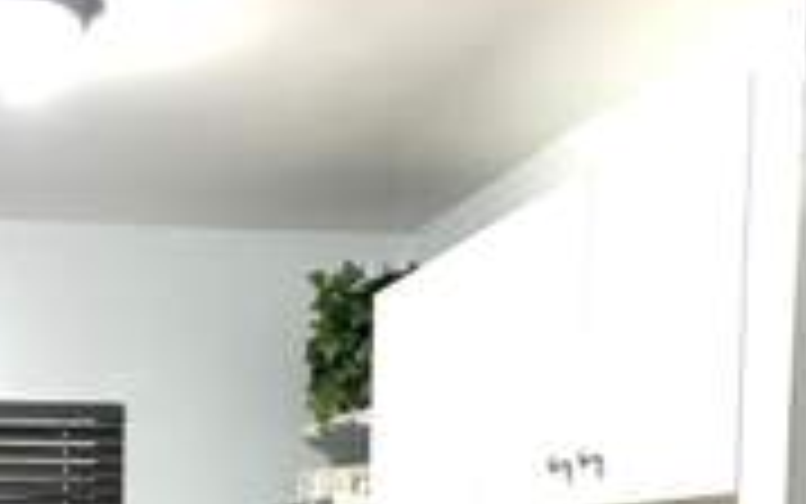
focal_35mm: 74
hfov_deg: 27.0
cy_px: 747
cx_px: 99
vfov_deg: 16.2
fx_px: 1626
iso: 250
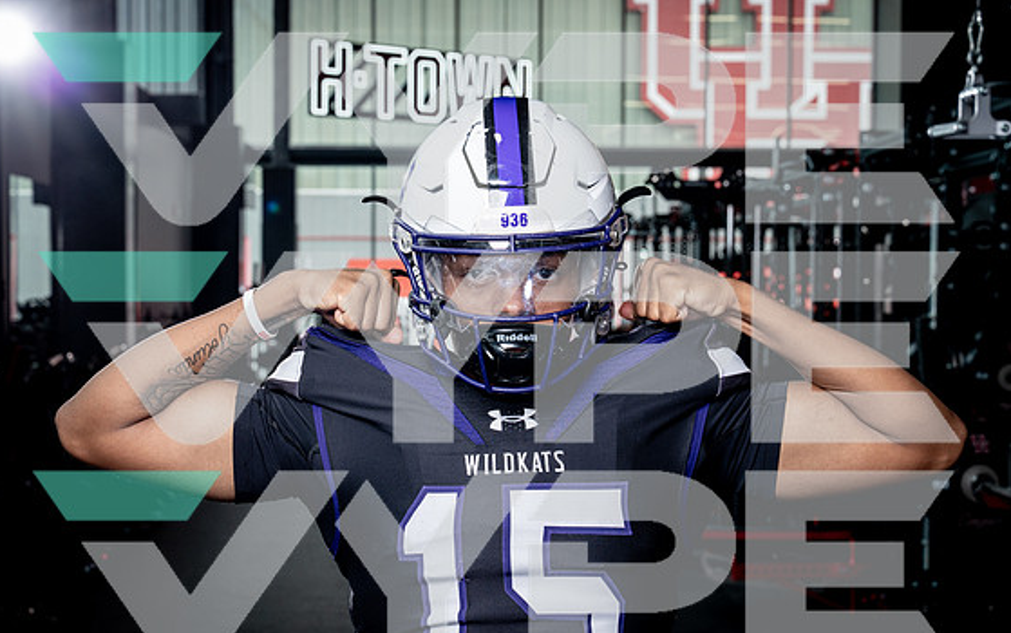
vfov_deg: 17.6
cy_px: 348
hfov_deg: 27.8
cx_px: 499
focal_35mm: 74
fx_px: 2040
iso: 640
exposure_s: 1/250
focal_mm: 70
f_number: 8
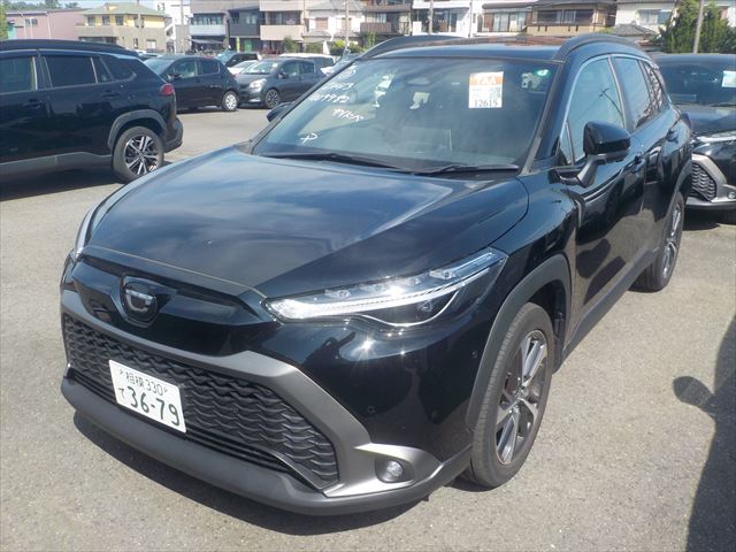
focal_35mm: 30
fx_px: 638
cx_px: 368
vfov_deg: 46.8
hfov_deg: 60.0
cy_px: 276
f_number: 3.3
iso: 125
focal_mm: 4.1
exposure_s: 1/1000
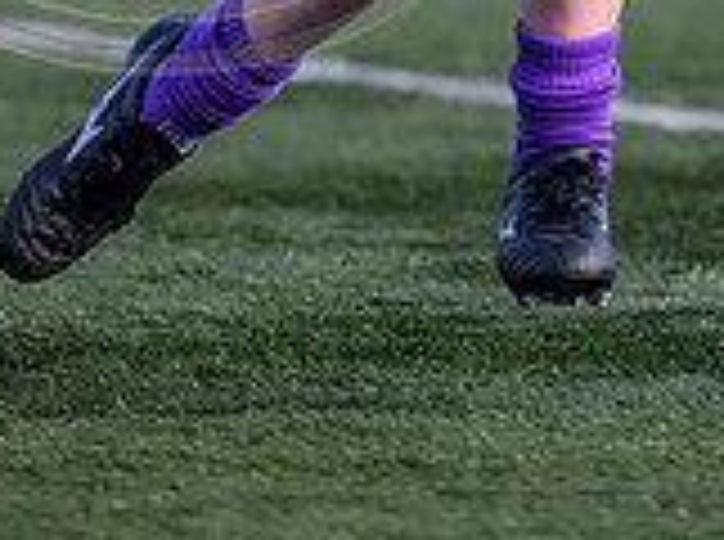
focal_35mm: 1749
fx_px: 36499
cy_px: -513
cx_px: 361
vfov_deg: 0.8
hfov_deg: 1.1
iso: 500
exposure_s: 1/3200
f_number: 3.2
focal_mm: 400
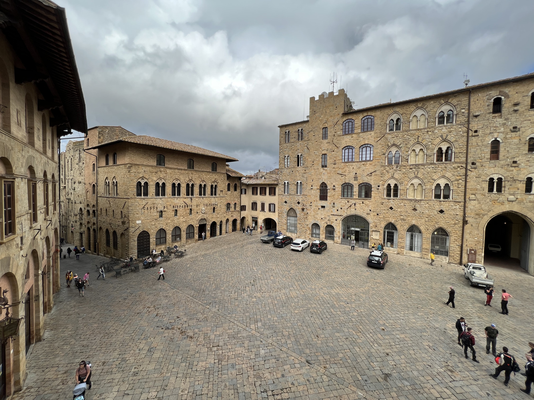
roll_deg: -0.9
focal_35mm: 13
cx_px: 267
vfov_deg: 89.9
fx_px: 201
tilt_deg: -2.5
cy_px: 200
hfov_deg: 106.2
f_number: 1.8
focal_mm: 1.57
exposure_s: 1/1014
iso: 32
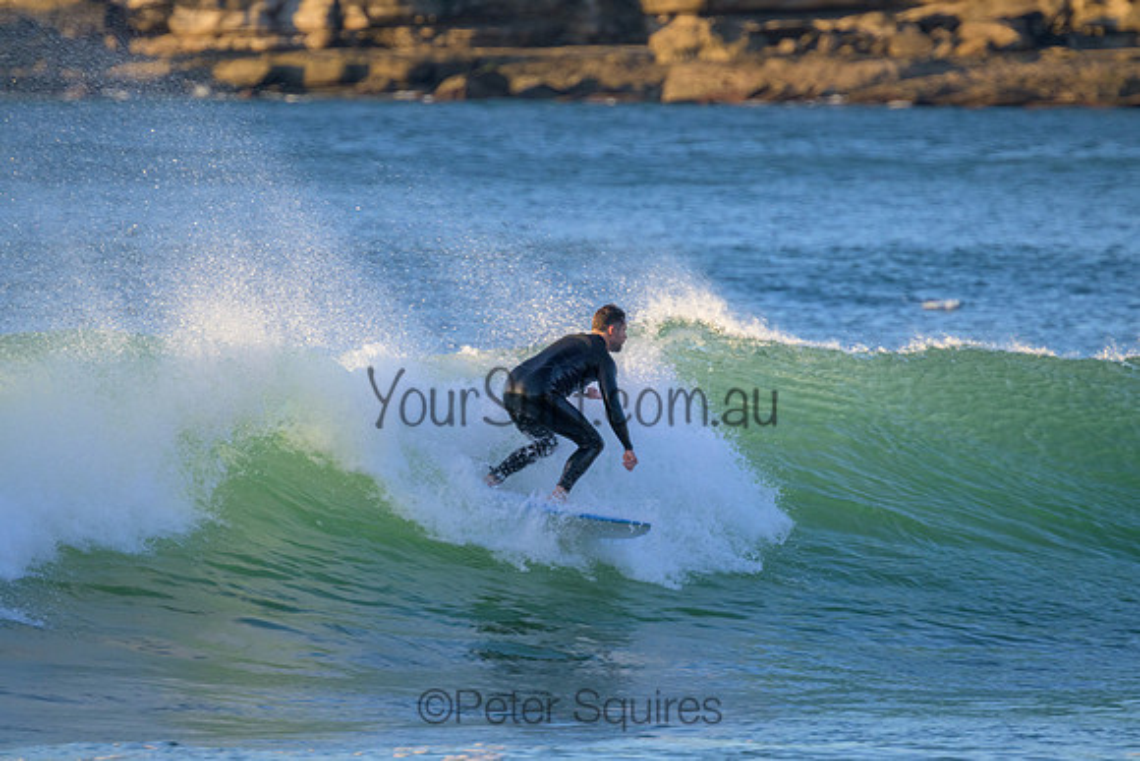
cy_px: 380
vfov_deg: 1.7
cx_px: 570
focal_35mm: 800
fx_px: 25338
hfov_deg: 2.6
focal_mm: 800
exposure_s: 1/400
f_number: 11
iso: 2200
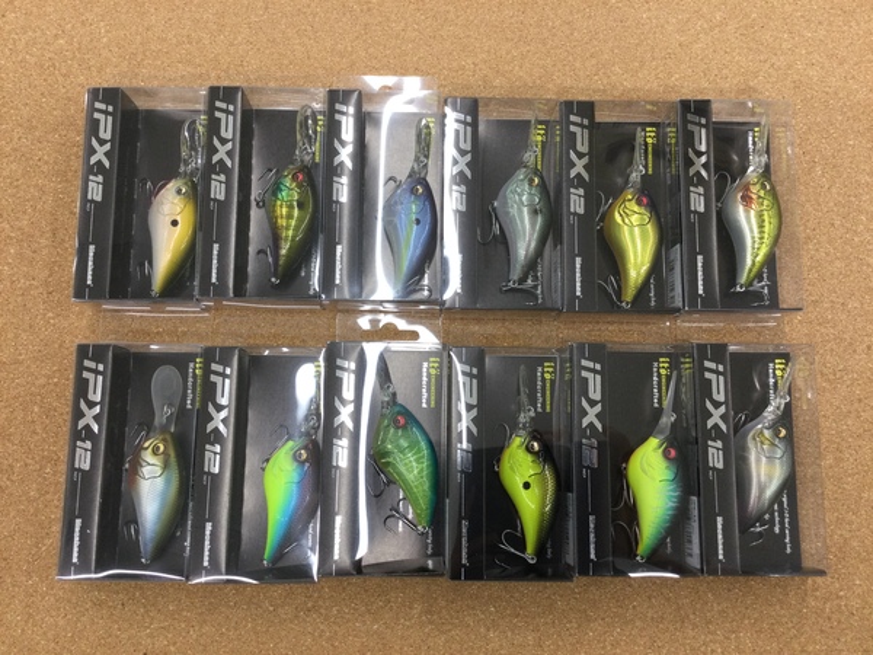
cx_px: 436
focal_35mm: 31
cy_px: 328
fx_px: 782
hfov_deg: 58.4
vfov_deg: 45.4
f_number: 2.4
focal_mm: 3.3
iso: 50
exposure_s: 1/30
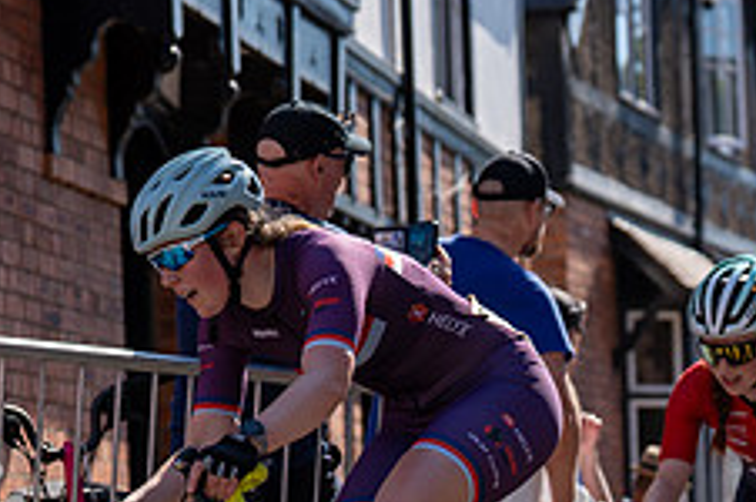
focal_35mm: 180
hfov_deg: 11.4
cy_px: 487
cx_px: 274
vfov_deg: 7.6
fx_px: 3775
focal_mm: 70
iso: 100
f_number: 3.5
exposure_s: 1/1000
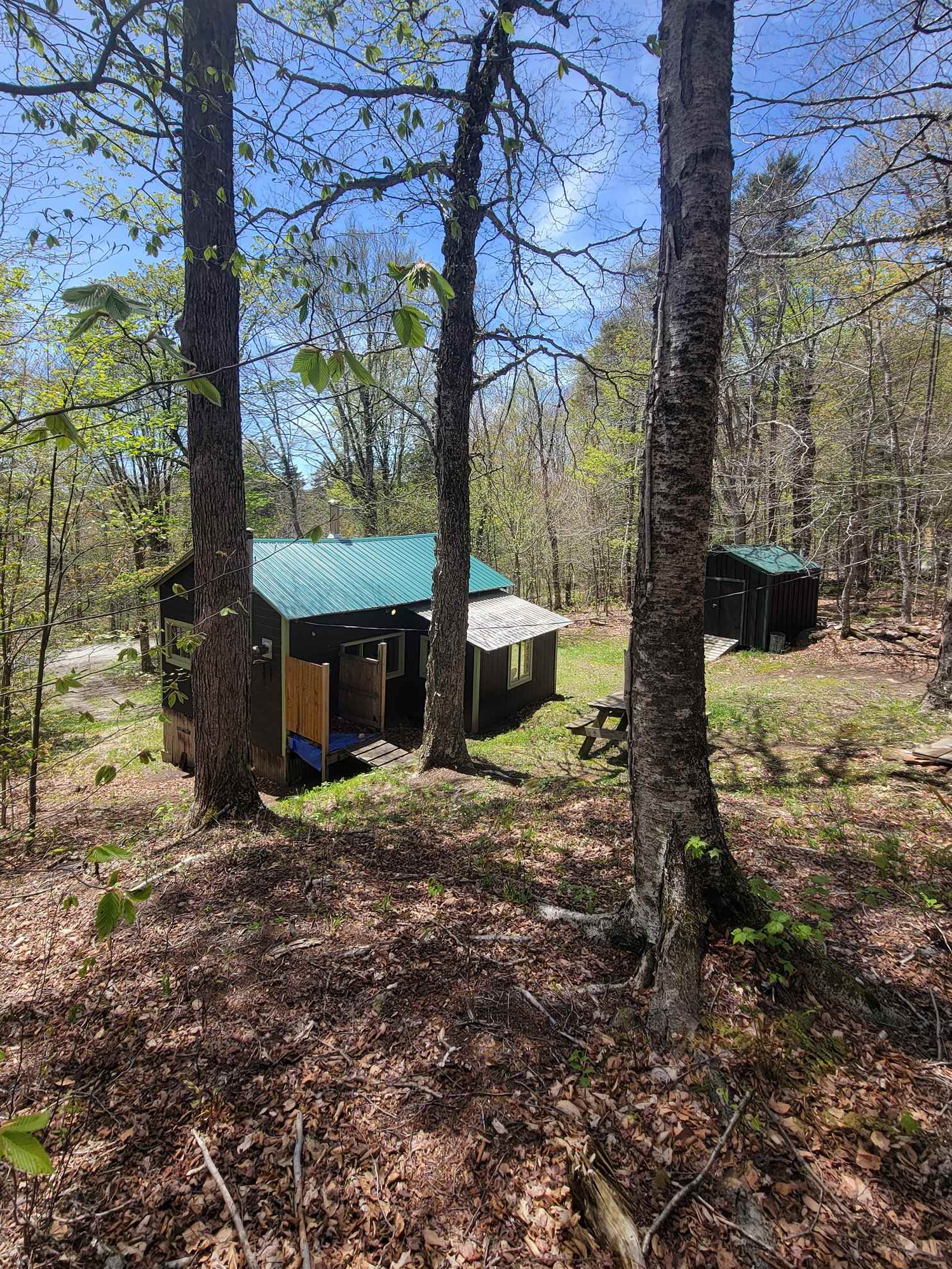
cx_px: 430
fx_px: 550
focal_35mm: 15
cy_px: 590
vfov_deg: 98.0
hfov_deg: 81.5
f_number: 2.2
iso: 50
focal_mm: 2.2
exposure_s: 1/796
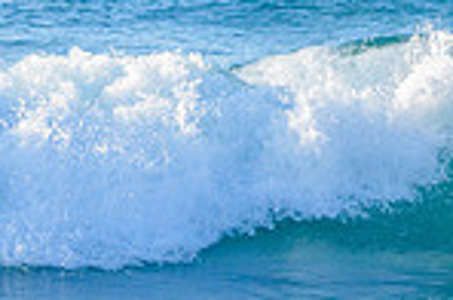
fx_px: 9869
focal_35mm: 786
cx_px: 826
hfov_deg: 2.6
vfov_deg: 1.7
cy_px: 99
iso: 400
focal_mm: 200
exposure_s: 1/2000
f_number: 5.6
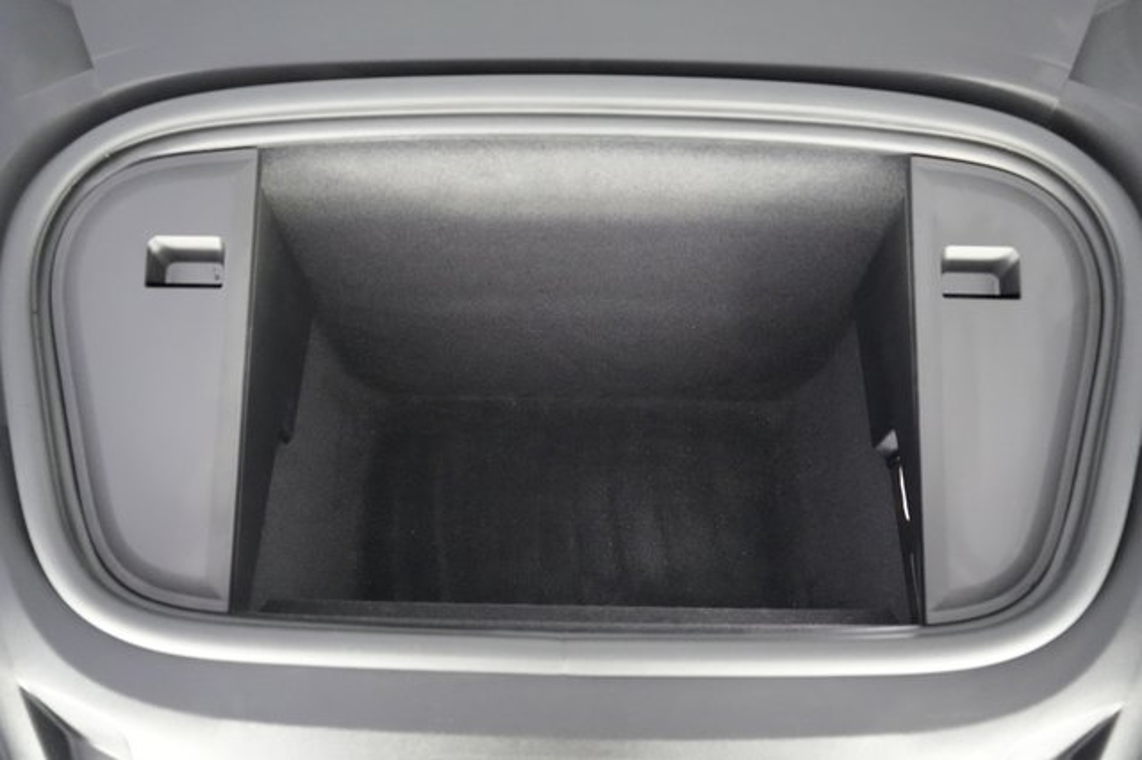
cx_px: 571
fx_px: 824
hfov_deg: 69.4
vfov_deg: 49.5
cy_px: 380
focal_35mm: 26
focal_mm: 26
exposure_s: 1/125
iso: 12800
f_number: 2.8
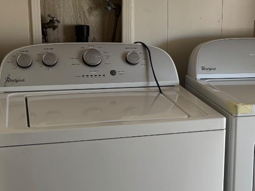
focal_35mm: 71
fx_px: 523
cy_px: 91
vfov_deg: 20.7
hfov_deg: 26.3
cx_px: 239
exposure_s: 1/120
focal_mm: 5.96
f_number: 1.6
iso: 64
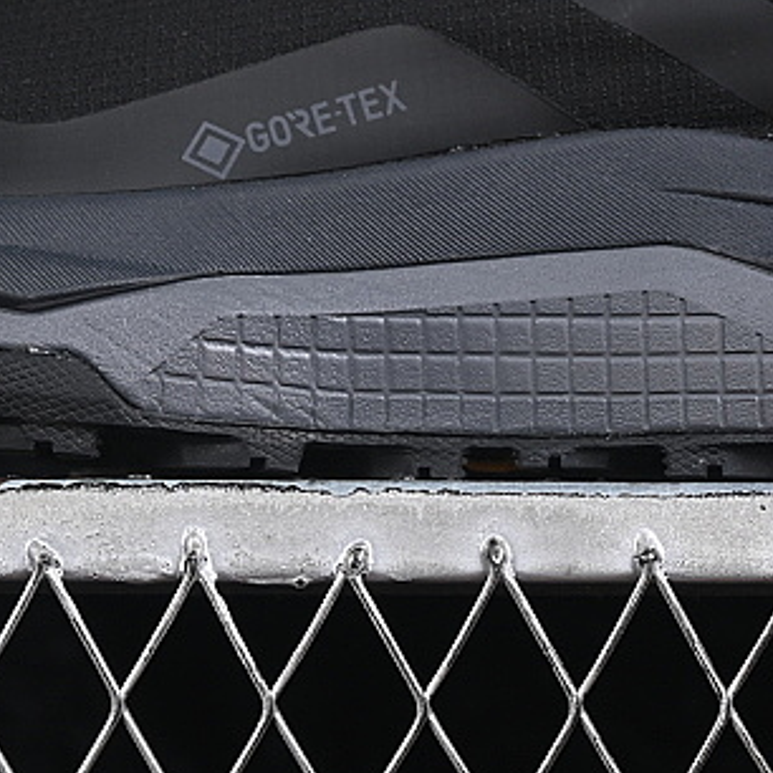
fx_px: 5684
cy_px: -83
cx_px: 440
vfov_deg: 7.7
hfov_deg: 7.8
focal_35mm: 225
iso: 160
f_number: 6.3
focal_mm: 50
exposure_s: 1/60
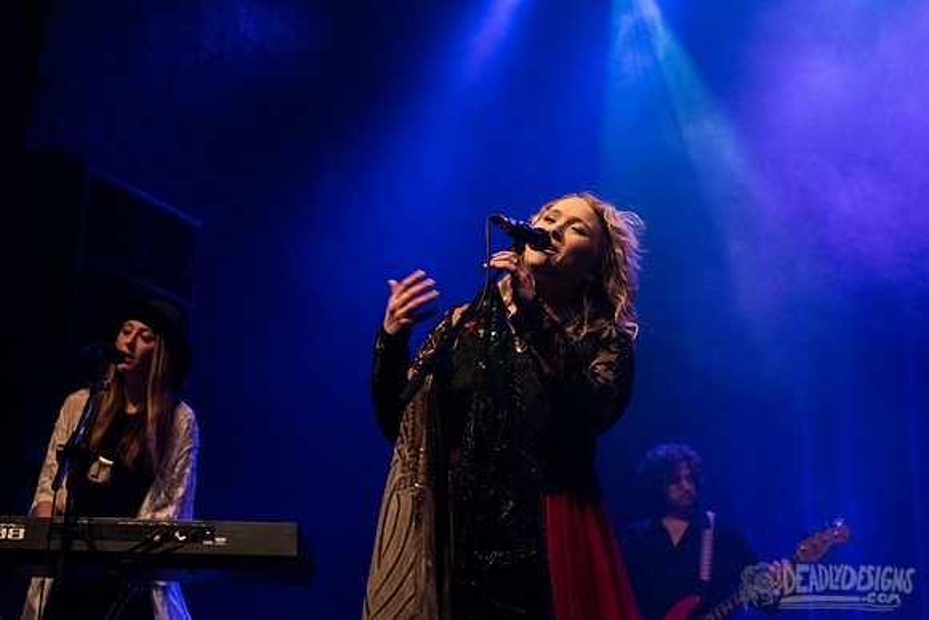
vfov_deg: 21.9
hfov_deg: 32.4
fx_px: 1600
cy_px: 310
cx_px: 464
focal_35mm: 62
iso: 2500
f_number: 3.2
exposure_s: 1/160
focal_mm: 62
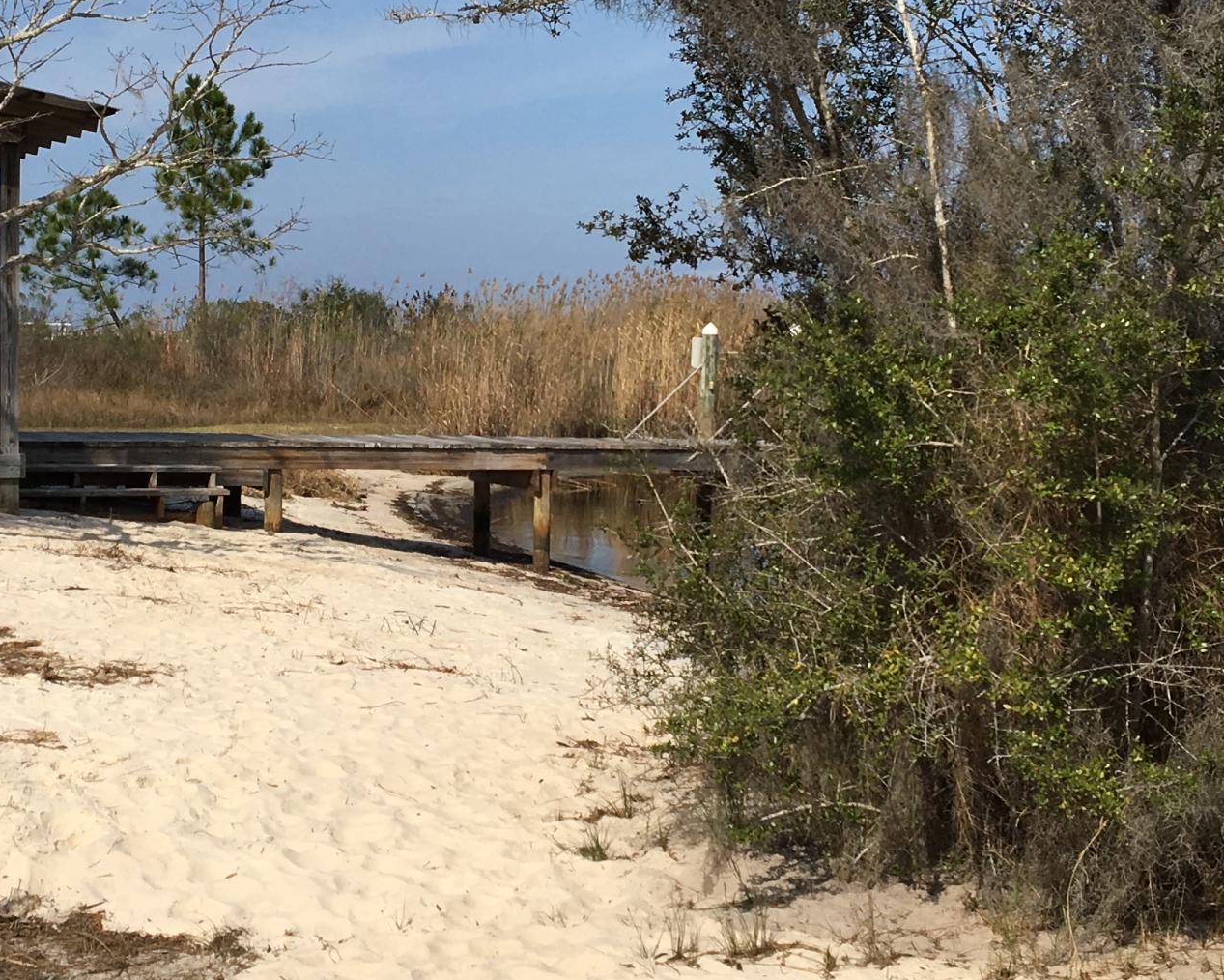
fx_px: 2427
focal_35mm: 67
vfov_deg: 22.7
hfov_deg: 28.3
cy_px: 340
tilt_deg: -0.7
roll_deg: -1.4
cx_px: 574
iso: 25
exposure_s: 1/2849
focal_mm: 4.15
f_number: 2.2
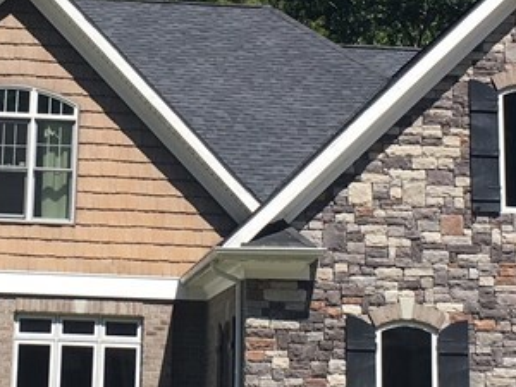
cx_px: 144
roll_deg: -1.9
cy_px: 98
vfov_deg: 14.9
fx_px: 1476
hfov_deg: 19.7
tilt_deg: +12.0
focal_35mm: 99
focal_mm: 4.15
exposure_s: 1/1399
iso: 25
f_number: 2.2
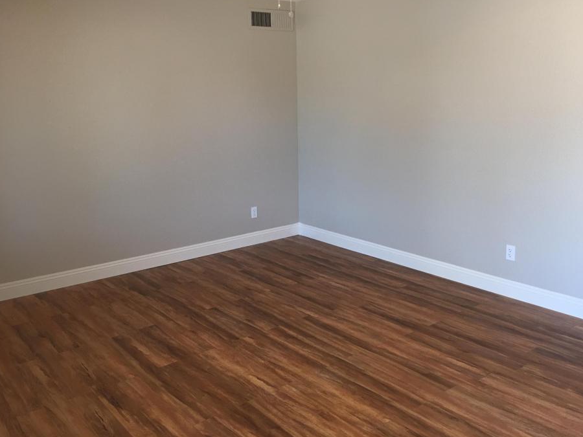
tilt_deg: -9.0
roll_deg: +0.2
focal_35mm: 33
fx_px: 556
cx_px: 295
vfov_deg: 42.9
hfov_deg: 55.4
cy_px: 190
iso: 40
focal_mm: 4.15
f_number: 2.2
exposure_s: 1/30
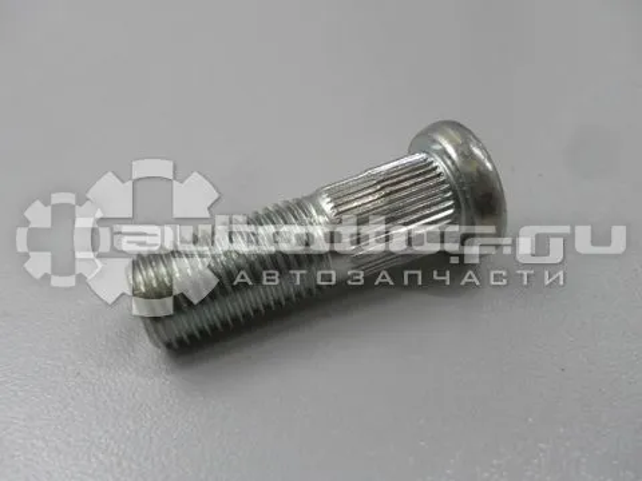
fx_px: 612
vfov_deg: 42.9
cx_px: 321
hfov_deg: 55.4
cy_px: 240
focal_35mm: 33
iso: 400
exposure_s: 1/50
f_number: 3.5
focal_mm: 5.8
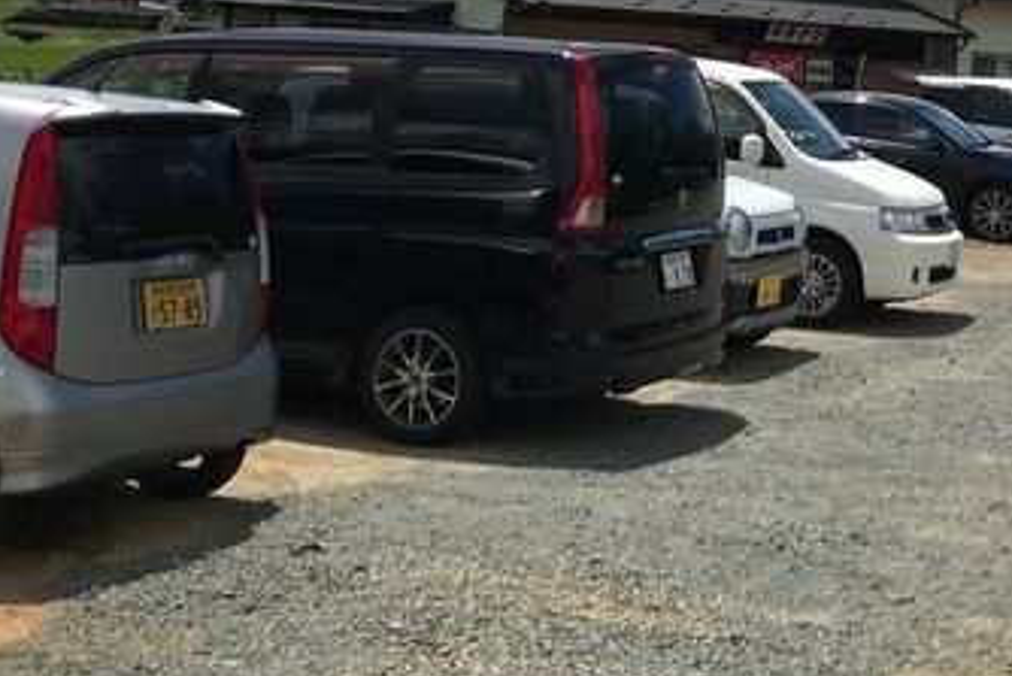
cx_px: 841
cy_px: -56
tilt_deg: +6.0
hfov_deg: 27.7
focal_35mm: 71
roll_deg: -4.3
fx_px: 1997
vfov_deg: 18.5
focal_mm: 3.99
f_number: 1.8
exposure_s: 1/5650
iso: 20
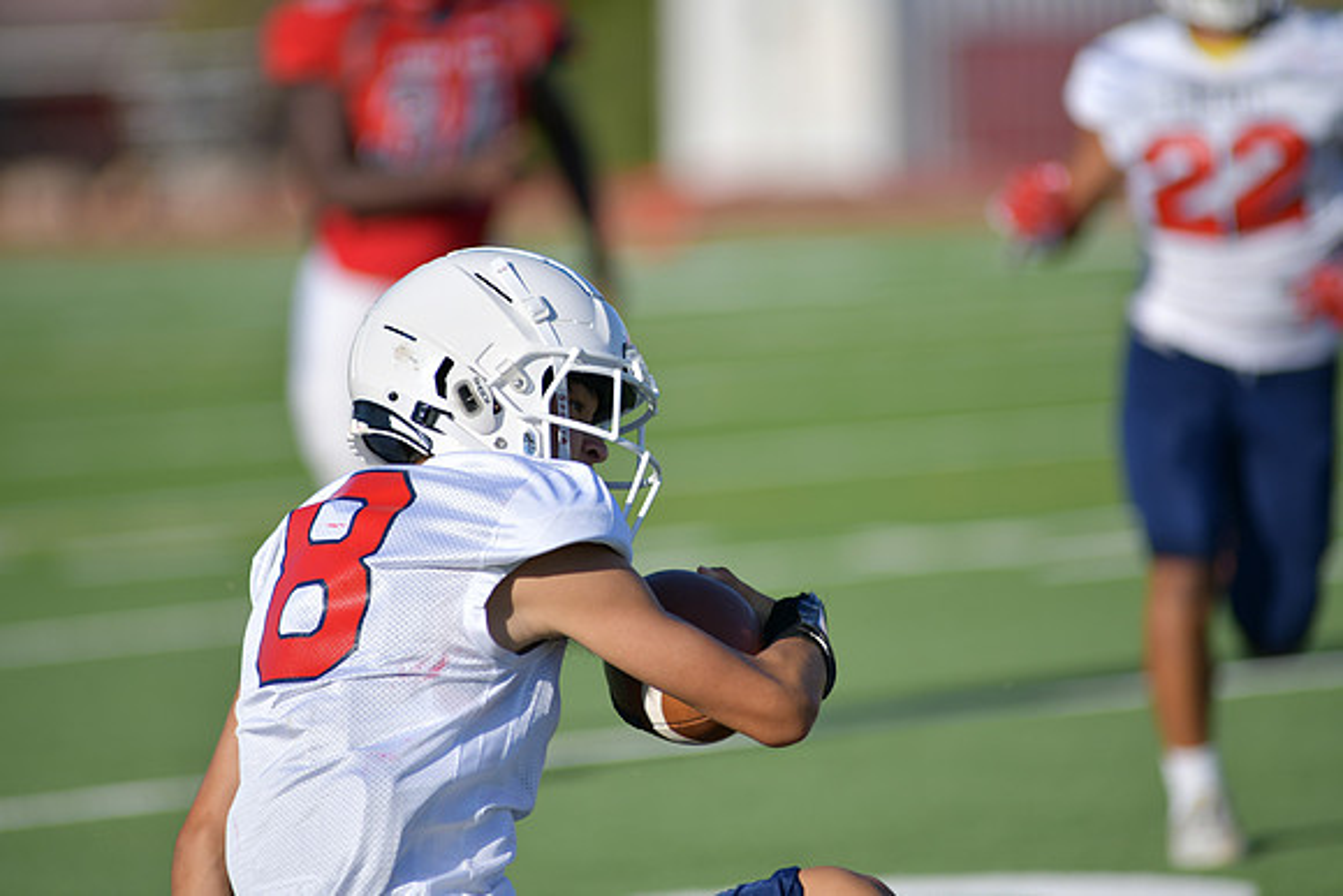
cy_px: 448
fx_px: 11194
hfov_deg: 6.9
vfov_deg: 4.6
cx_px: 672
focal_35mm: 300
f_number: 3.5
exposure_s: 1/2000
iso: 72
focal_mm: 300
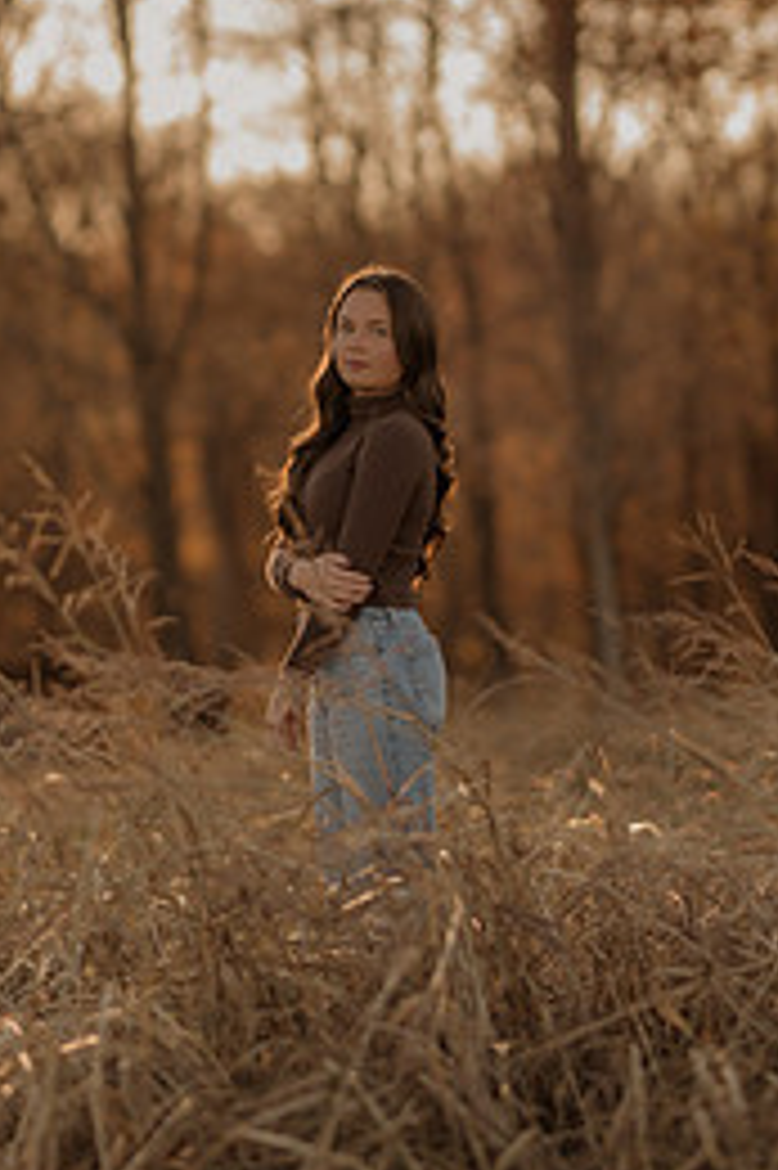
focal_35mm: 147
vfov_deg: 14.0
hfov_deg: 9.3
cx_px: 342
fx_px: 4771
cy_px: 513
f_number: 1.4
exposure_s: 1/1250
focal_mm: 85
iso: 200
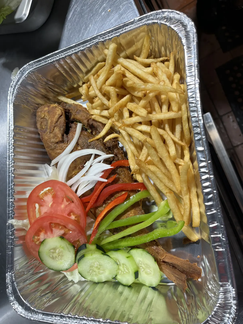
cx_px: 122
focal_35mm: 26
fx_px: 243
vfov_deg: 67.3
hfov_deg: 53.1
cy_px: 162
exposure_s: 1/121
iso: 32
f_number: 1.6
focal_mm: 5.1
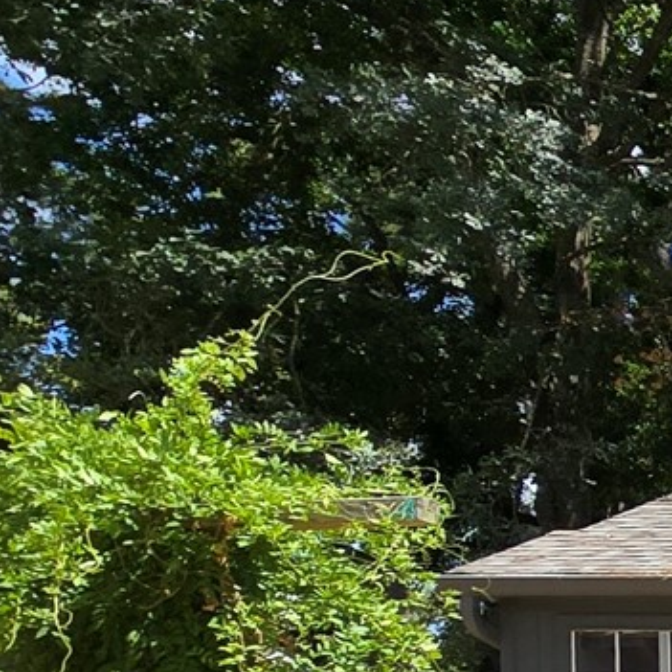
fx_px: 1472
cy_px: 775
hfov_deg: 14.5
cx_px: 1669
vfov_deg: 23.8
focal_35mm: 67
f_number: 2.2
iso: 50
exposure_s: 1/1222
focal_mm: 2.2
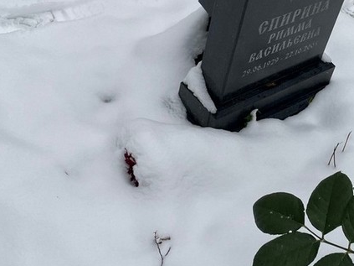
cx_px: 272
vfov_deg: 23.2
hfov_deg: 30.2
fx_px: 644
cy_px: 93
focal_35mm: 63
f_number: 1.6
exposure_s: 1/121
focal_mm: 4.2
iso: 40
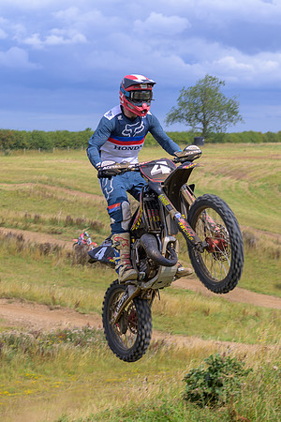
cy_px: 214
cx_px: 138
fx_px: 926
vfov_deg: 25.6
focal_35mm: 79
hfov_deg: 17.3
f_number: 4
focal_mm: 44
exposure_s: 1/500
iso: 50
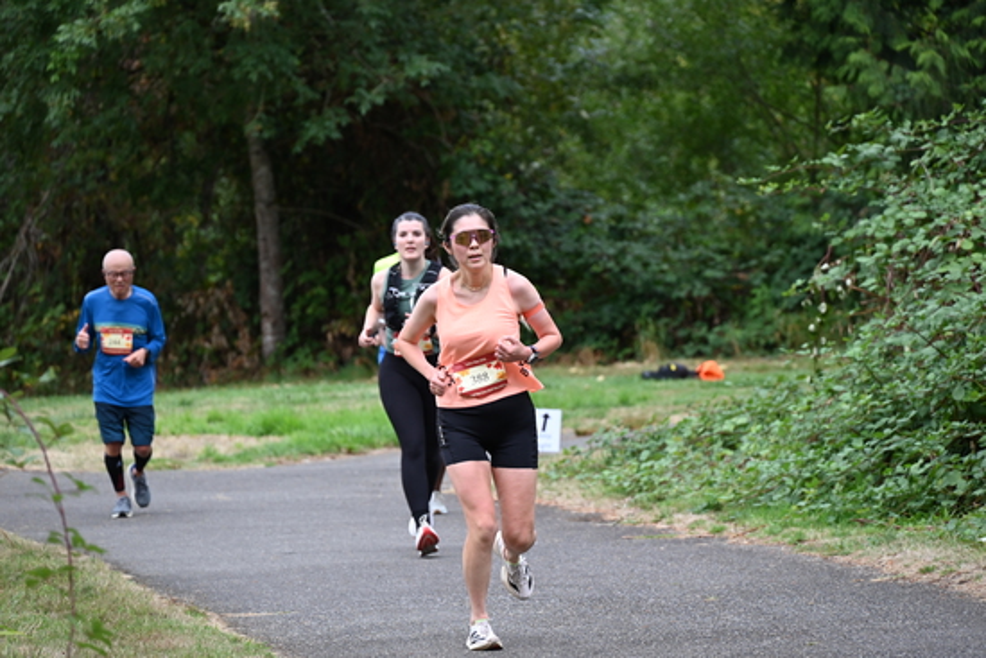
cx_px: 493
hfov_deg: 10.3
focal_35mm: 200
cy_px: 329
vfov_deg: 6.9
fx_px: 5479
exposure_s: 1/250
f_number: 6.3
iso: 400
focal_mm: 200
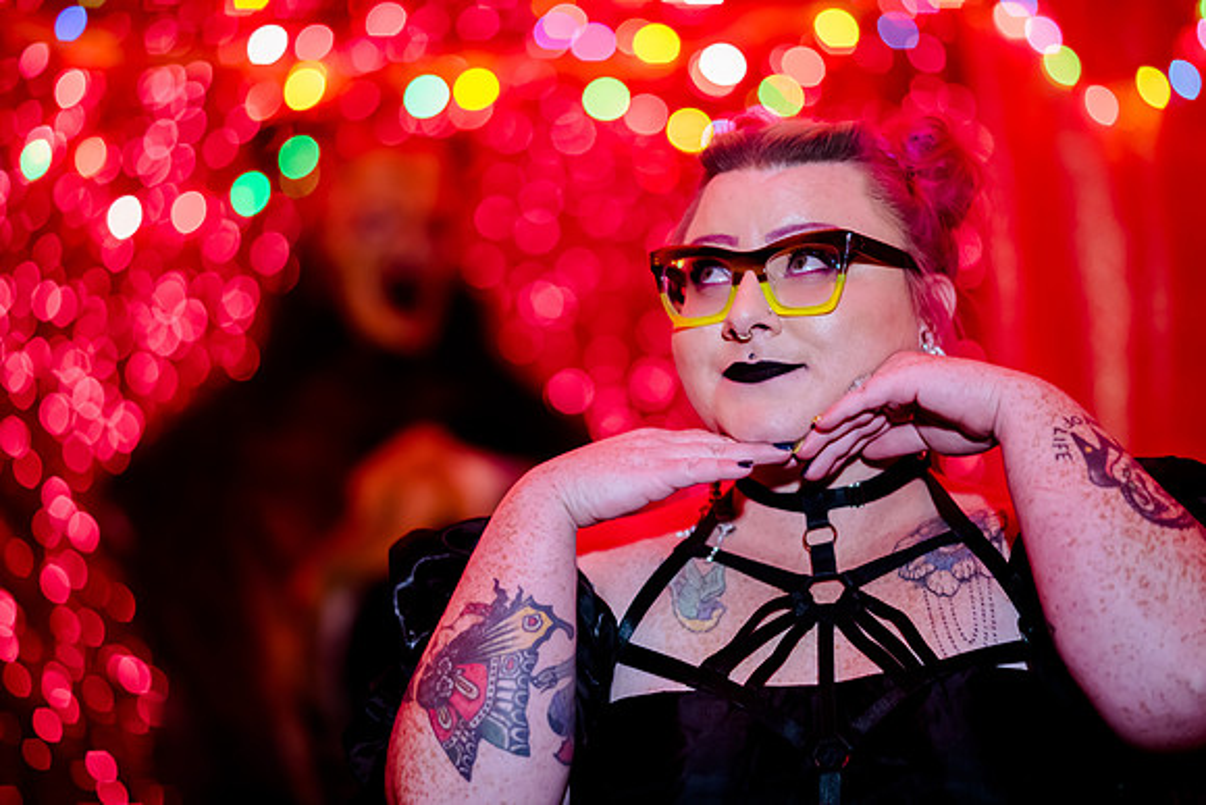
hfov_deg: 19.5
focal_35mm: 105
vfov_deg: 13.0
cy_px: 402
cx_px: 603
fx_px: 3518
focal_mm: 105
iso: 2500
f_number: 2
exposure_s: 1/60
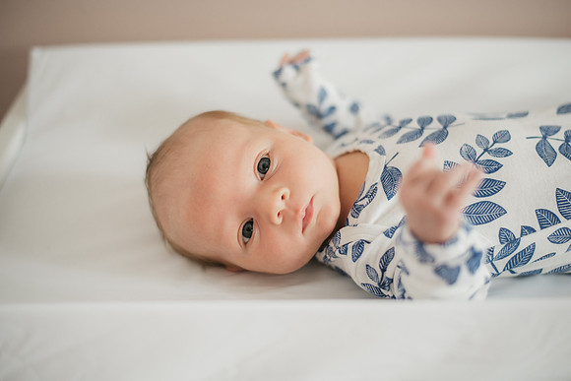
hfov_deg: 39.6
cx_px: 286
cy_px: 190
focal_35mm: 50
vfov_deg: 27.0
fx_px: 793
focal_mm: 50
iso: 320
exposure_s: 1/160
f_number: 1.8
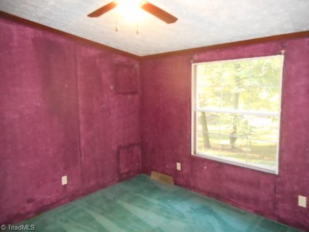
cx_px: 154
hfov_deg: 69.4
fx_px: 223
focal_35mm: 25
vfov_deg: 54.9
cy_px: 116
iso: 1600
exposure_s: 1/25
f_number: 3.7
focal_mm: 4.5
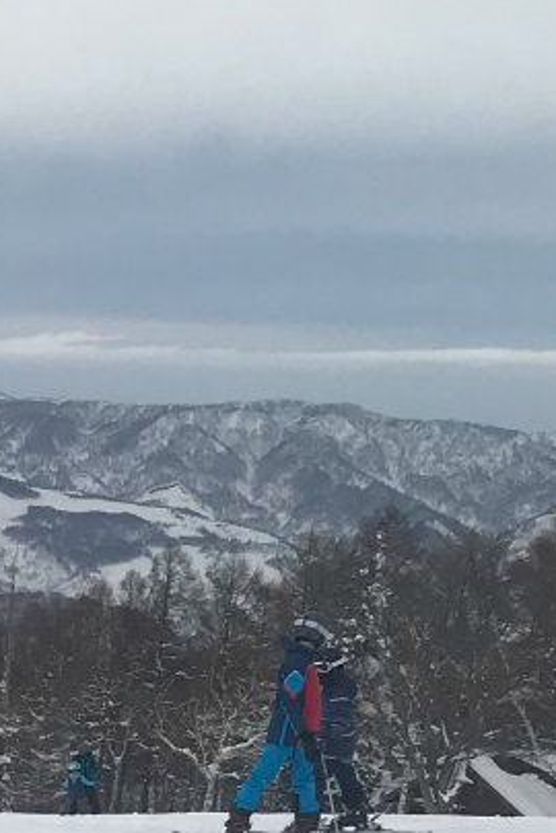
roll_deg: -2.0
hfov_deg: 10.9
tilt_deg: -12.9
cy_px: 979
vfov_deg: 17.1
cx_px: -523
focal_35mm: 115
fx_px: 2664
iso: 20
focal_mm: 3.99
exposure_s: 1/5319
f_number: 1.8
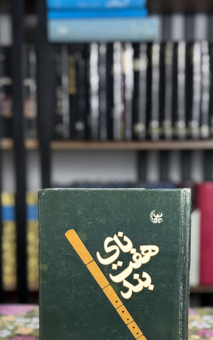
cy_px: 237
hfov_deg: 18.4
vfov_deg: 28.7
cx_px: 105
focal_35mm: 71
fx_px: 659
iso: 200
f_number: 1.78
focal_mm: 6.76
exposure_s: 1/100
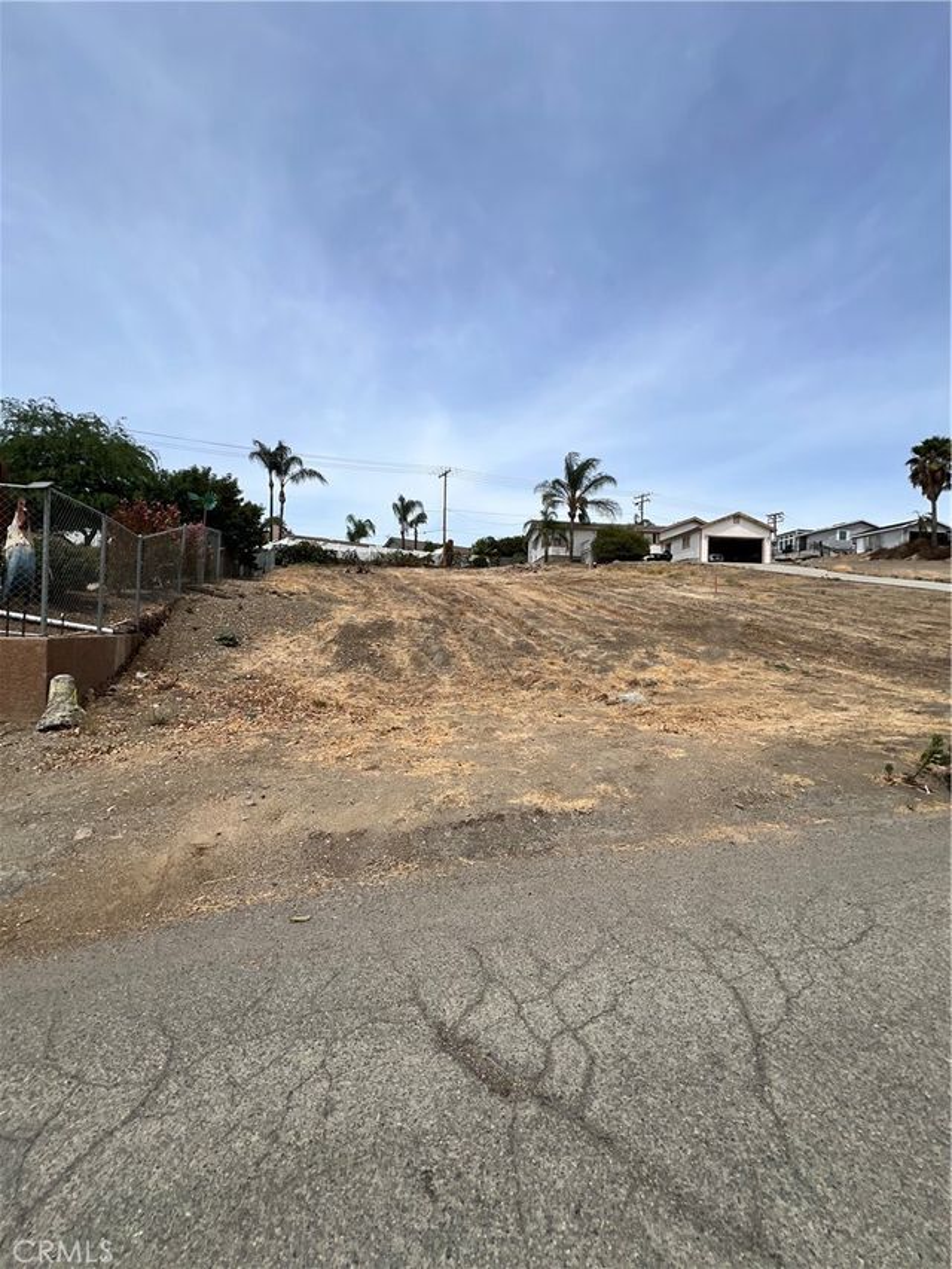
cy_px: 634
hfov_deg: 89.9
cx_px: 476
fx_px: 477
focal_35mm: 13
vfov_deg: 106.2
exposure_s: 1/2732
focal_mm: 1.57
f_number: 1.8
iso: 32
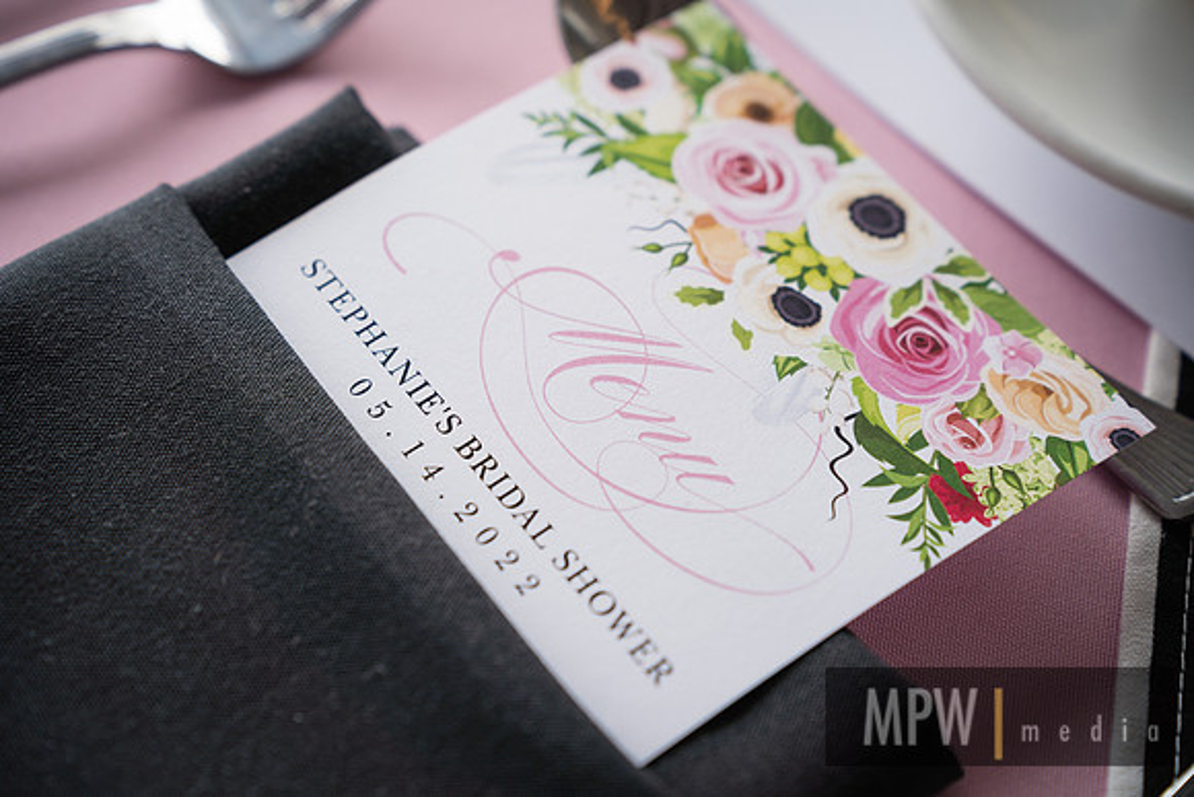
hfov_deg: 27.0
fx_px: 2488
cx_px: 597
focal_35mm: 75
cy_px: 398
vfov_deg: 18.2
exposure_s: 1/200
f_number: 4
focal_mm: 75
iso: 100
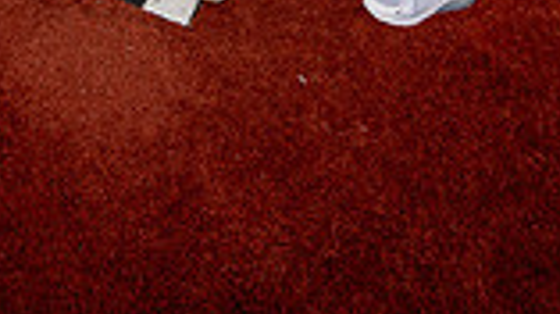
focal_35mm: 72
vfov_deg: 13.0
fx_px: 1068
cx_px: 203
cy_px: -421
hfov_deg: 29.2
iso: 100
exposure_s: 1/250
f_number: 8
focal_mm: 24
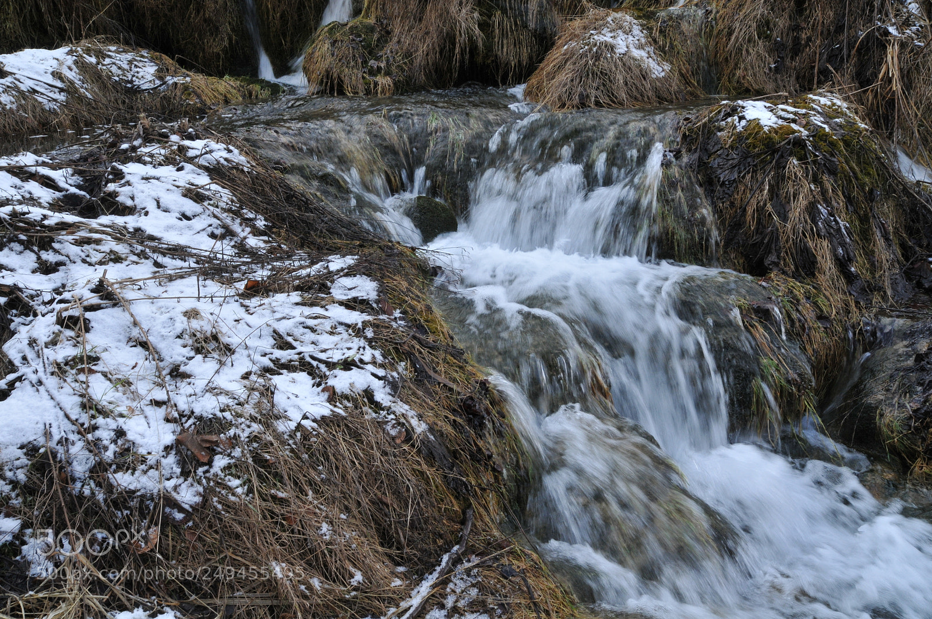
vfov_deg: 43.5
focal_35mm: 30
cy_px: 310
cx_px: 466
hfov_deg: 62.0
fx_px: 776
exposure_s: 1/30
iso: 400
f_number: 18
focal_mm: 20
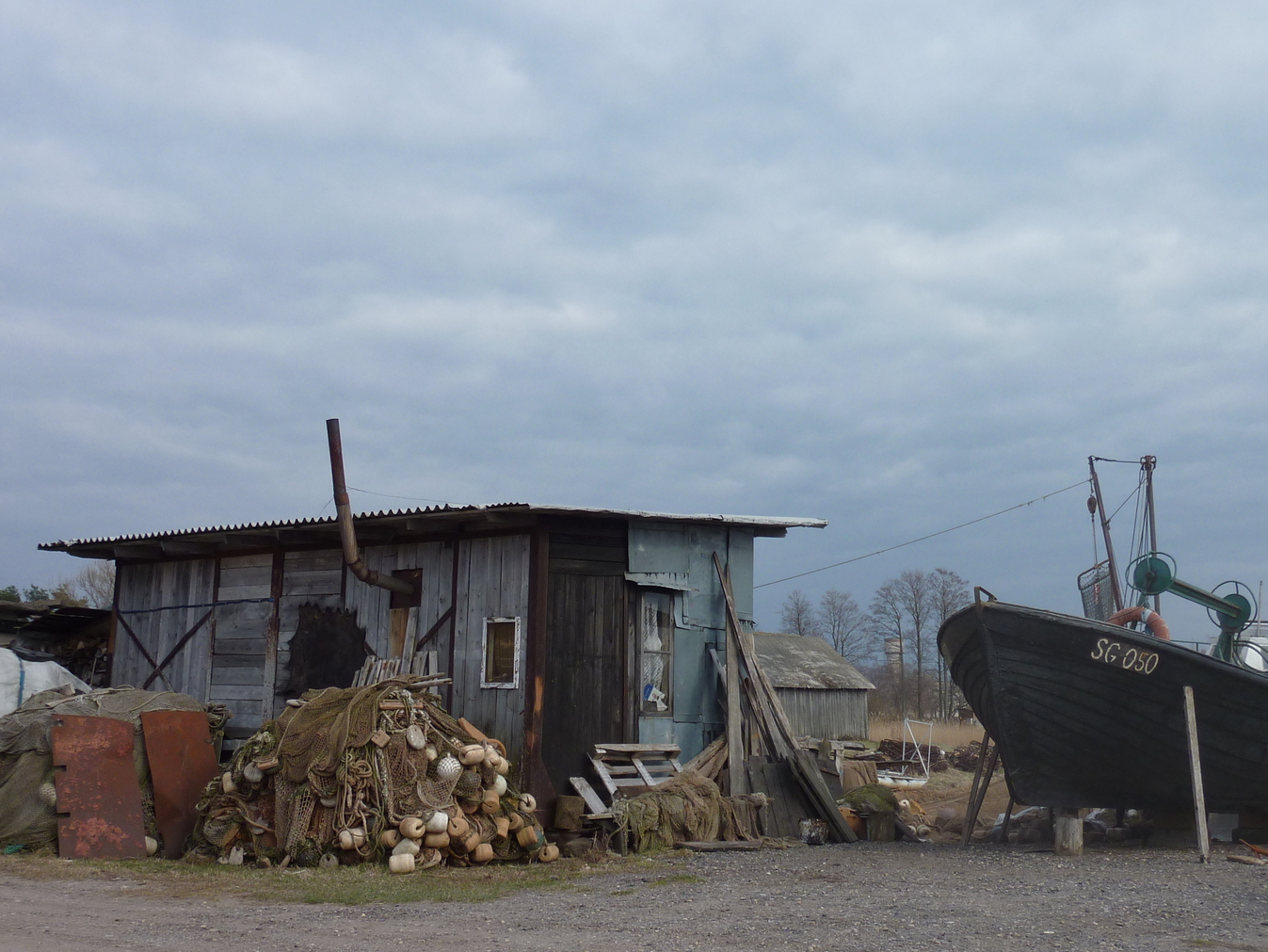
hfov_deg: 48.9
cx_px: 673
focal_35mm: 38
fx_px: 1392
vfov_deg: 37.6
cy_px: 557
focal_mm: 5.3
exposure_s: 1/400
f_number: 4
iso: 80
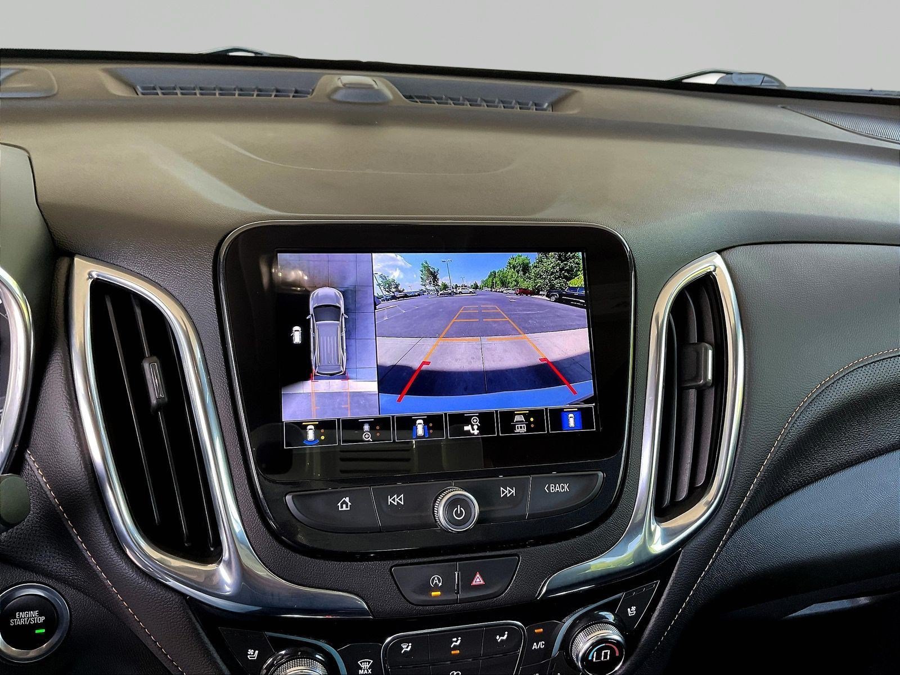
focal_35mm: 29
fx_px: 754
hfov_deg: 61.7
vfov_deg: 48.2
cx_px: 450
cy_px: 338
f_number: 1.8
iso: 64
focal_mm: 3
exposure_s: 1/83
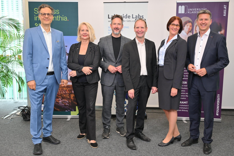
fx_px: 260
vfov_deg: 33.4
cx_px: 116
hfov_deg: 48.5
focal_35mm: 40
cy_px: 82
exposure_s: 1/200
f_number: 4
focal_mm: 34
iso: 900
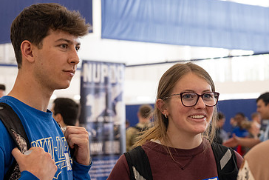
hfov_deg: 17.9
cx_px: 152
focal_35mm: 114
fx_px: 852
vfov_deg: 12.0
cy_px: 78
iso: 800
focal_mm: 59
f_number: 4
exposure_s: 1/125
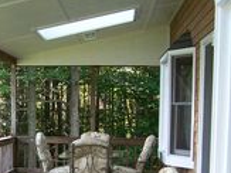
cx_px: 47
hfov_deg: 22.5
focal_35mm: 86
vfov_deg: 16.9
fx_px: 573
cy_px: 160
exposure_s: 1/60
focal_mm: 6.3
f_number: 2.8
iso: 80
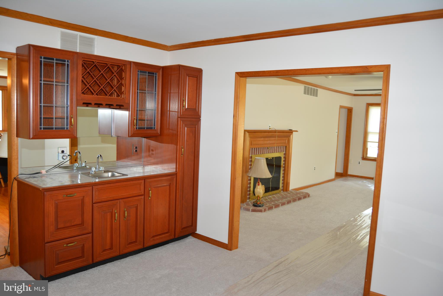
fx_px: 332
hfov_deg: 67.3
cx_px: 222
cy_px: 148
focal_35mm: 27
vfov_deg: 48.0
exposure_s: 1/60
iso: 400
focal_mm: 18
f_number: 4
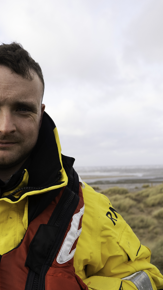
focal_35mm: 43
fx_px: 330
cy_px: 146
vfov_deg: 47.4
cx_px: 4
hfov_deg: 26.4
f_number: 4.5
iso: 500
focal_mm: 18
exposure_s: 1/640
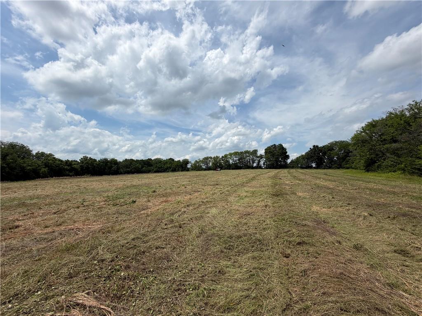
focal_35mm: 14
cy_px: 158
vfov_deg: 85.7
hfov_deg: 102.1
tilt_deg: +4.7
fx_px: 171
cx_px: 211
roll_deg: +1.4
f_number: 2.2
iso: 20
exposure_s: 1/1848
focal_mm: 2.22
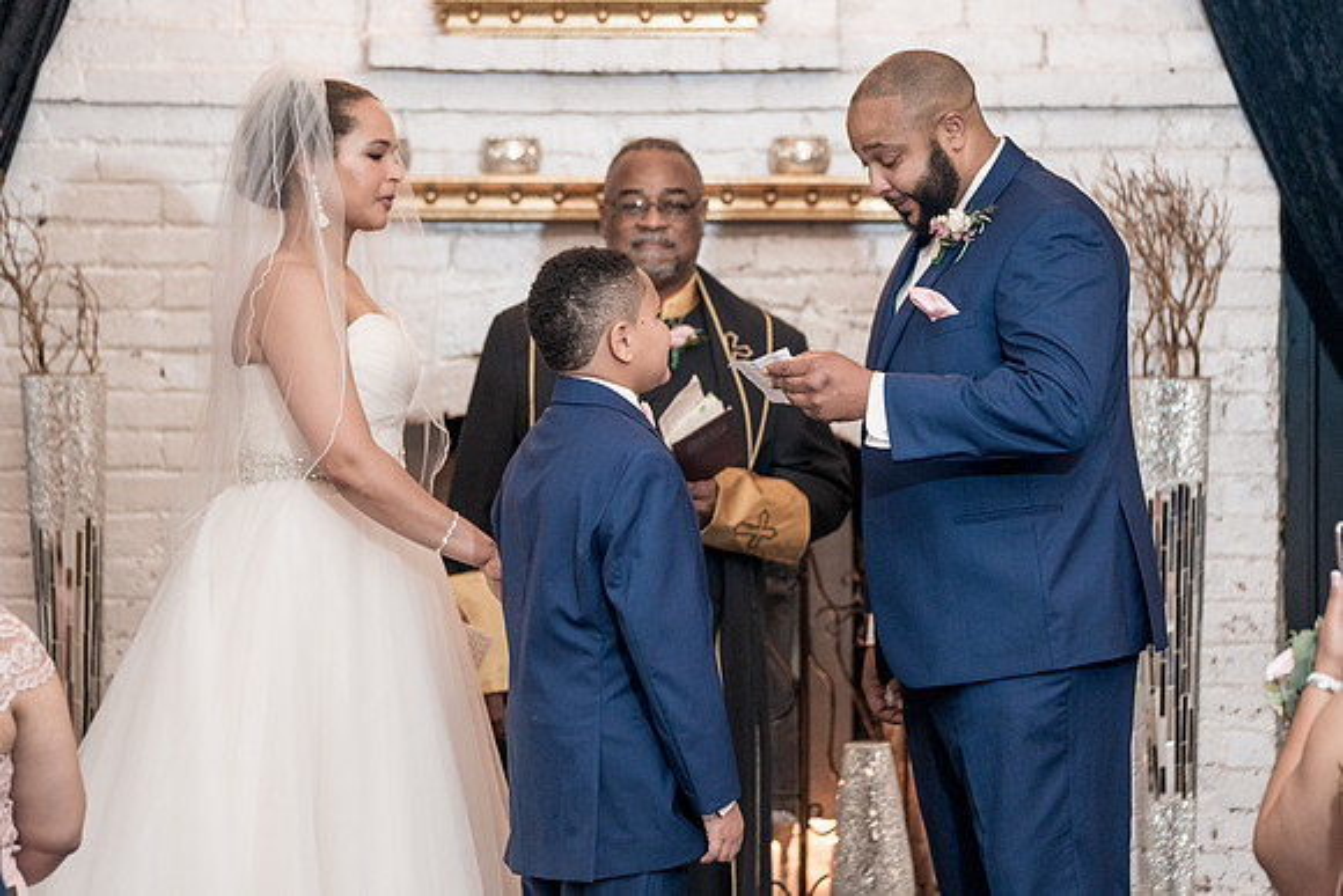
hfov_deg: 12.9
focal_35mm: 159
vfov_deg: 8.6
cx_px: 623
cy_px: 399
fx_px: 5945
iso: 2000
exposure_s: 1/160
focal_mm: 140
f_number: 2.8
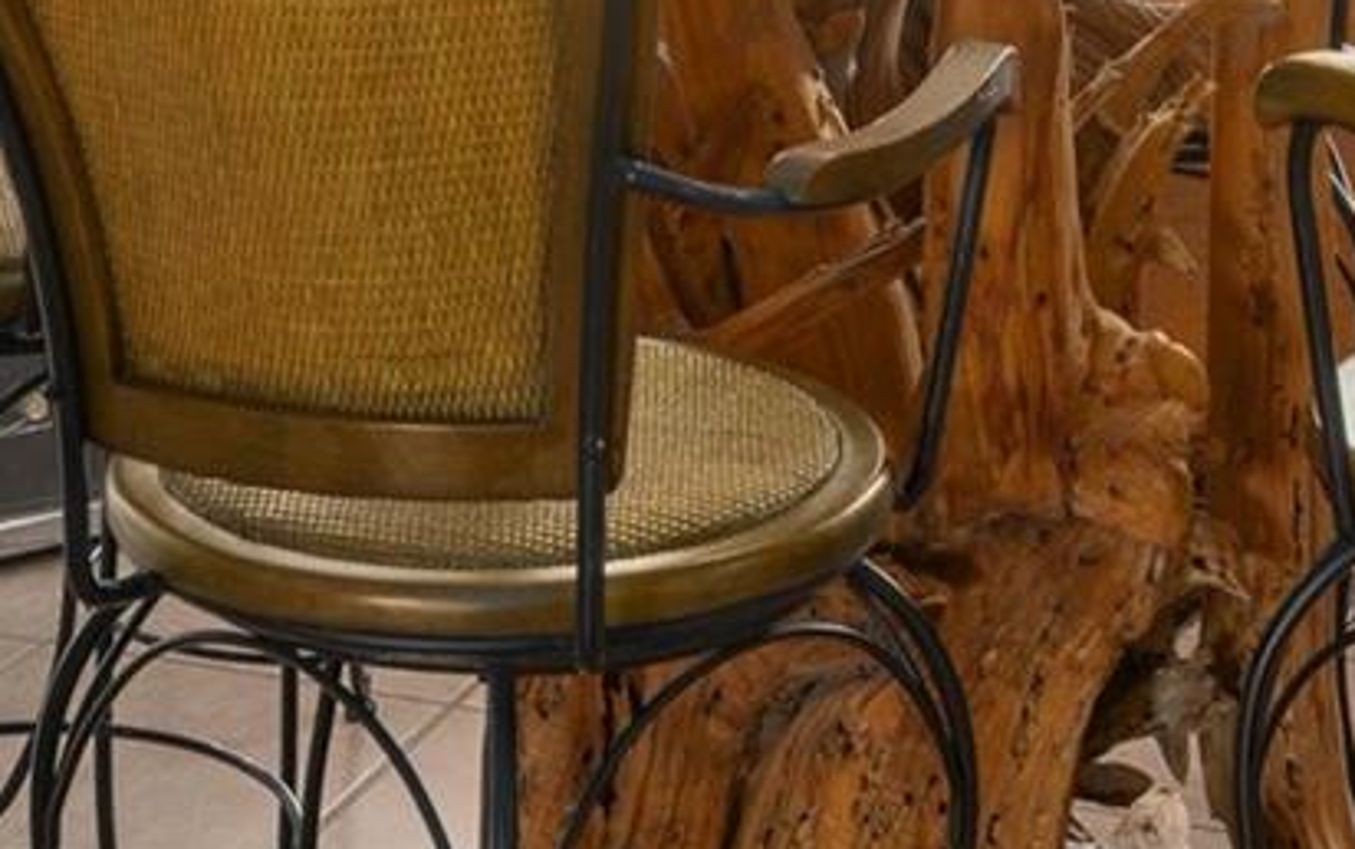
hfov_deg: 23.8
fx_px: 3215
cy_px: -494
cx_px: 553
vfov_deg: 13.9
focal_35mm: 87
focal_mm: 22
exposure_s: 1/4
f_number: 8
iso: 320
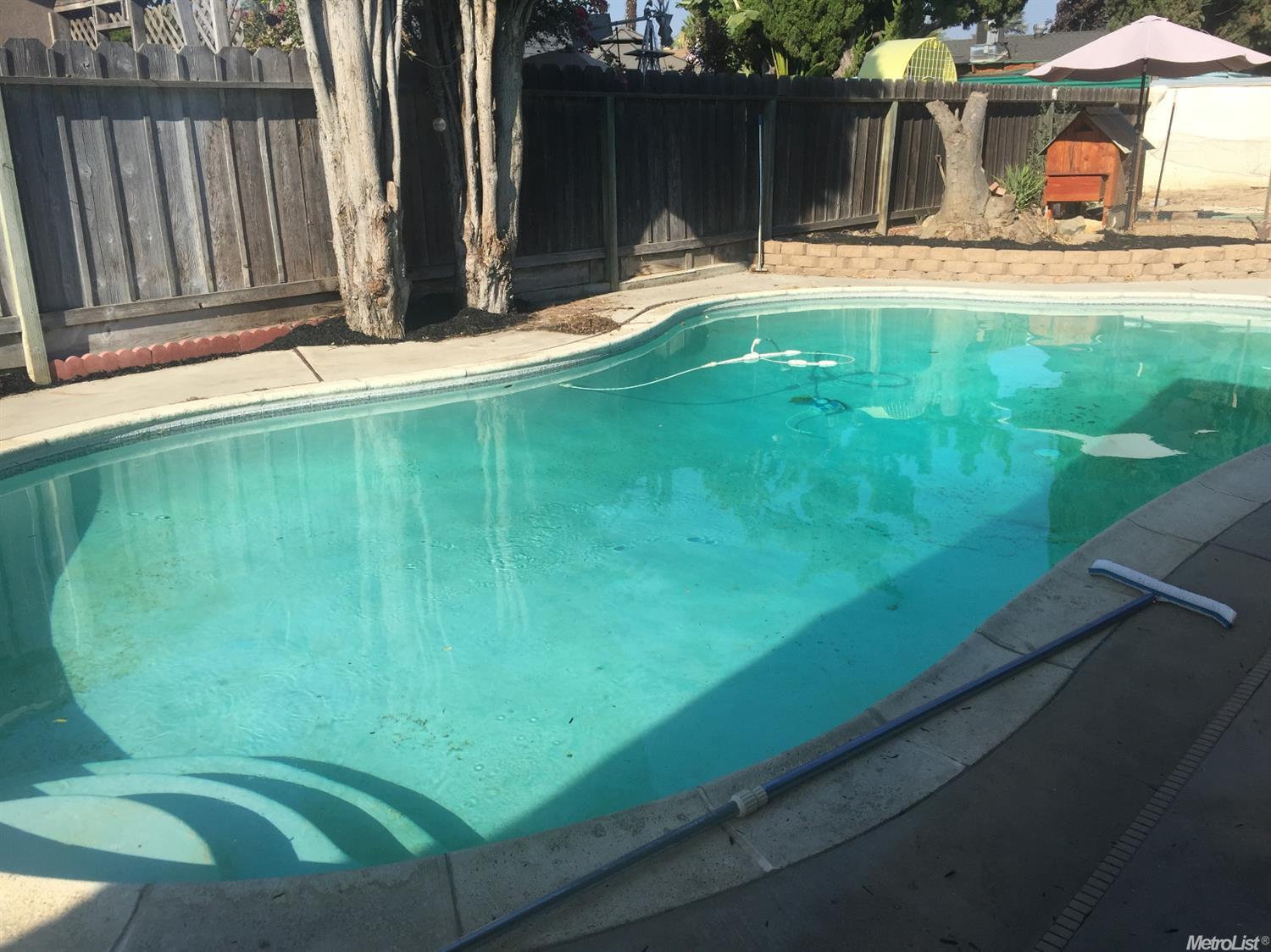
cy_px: 476
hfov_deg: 61.7
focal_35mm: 29
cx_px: 636
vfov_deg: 48.2
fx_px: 1064
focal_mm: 4.15
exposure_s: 1/1464
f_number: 2.2
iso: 32
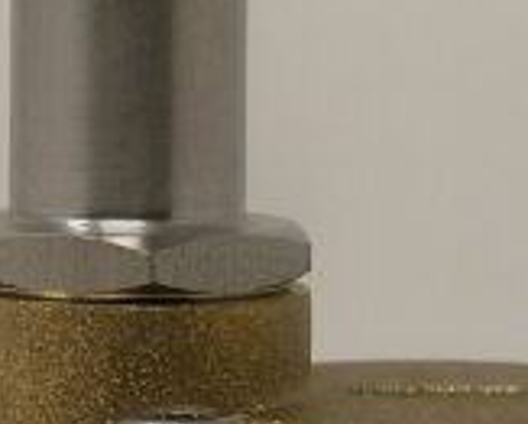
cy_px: 453
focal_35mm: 196
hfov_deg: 9.8
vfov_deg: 7.9
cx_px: 249
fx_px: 3068
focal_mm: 4.75
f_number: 1.8
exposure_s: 1/114
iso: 50
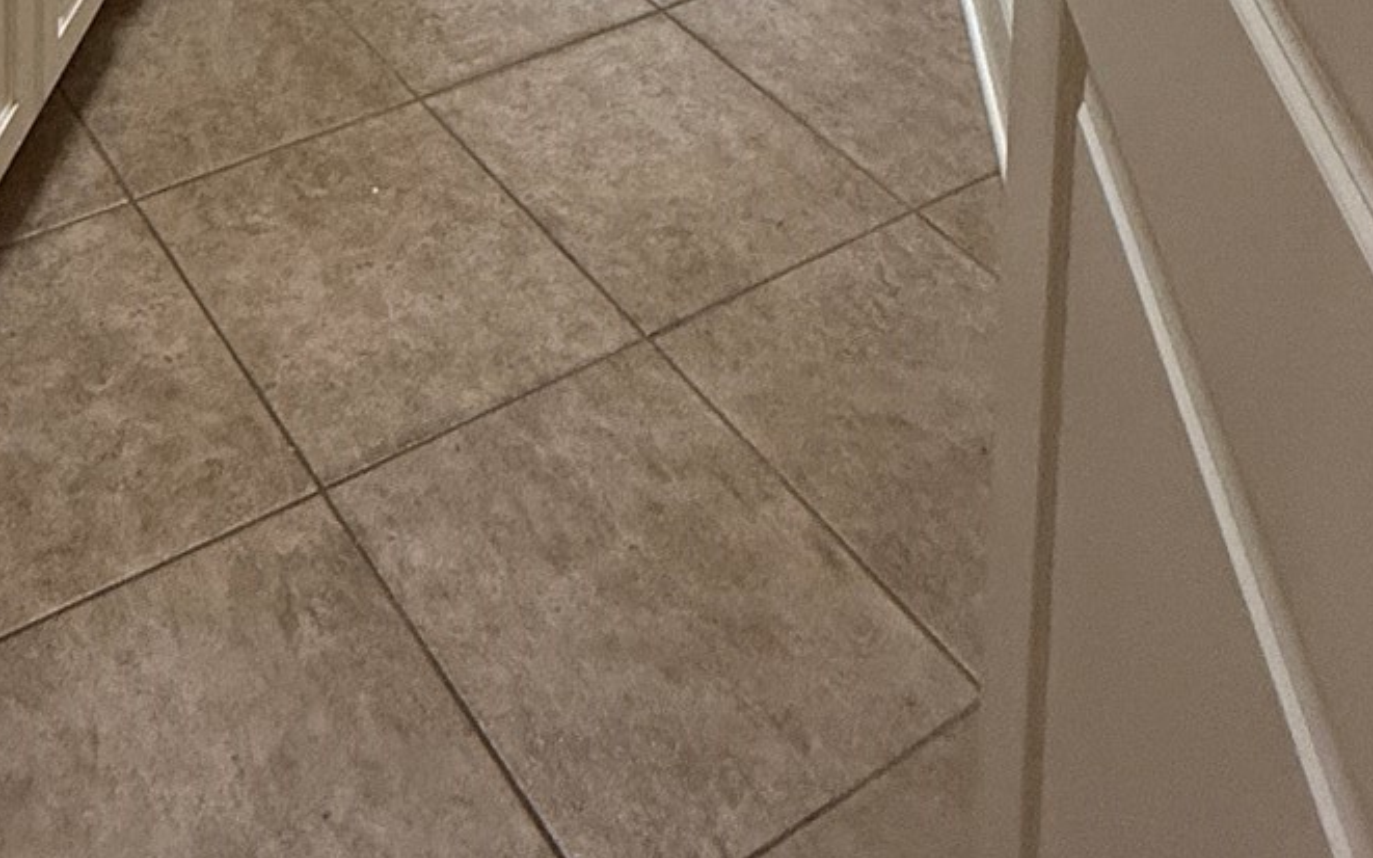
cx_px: 123
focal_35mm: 46
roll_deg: +0.8
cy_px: -933
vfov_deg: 17.7
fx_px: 1721
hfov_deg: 40.1
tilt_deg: -3.0
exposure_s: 1/120
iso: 320
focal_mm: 2.22
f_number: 2.2
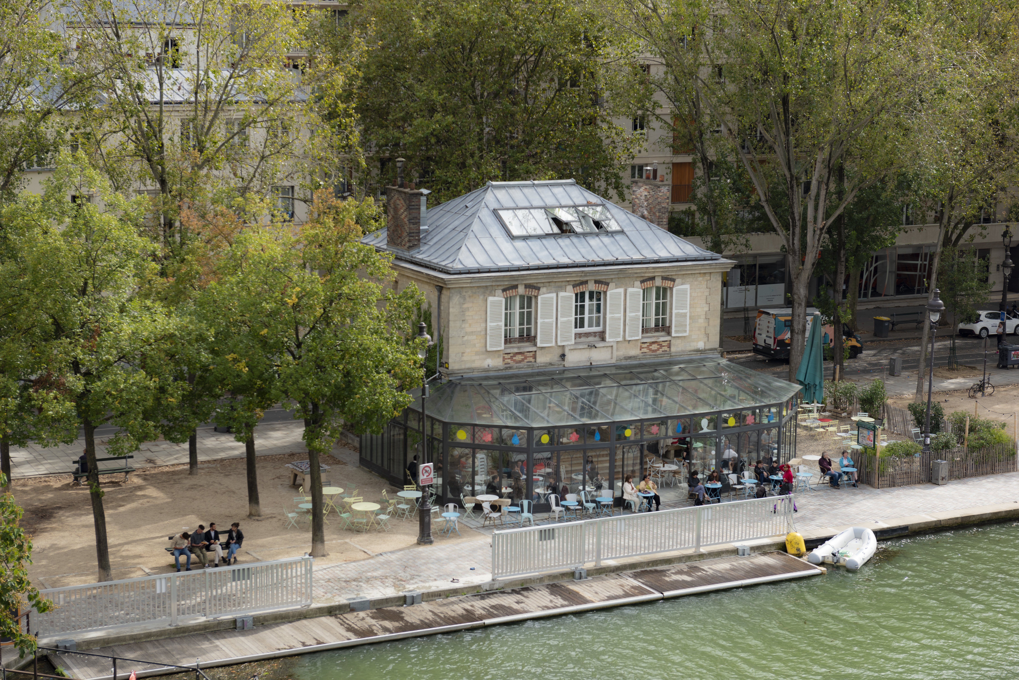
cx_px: 510
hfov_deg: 28.8
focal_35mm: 70
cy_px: 340
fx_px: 1982
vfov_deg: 19.5
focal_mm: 70
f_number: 7.1
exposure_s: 1/320
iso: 125
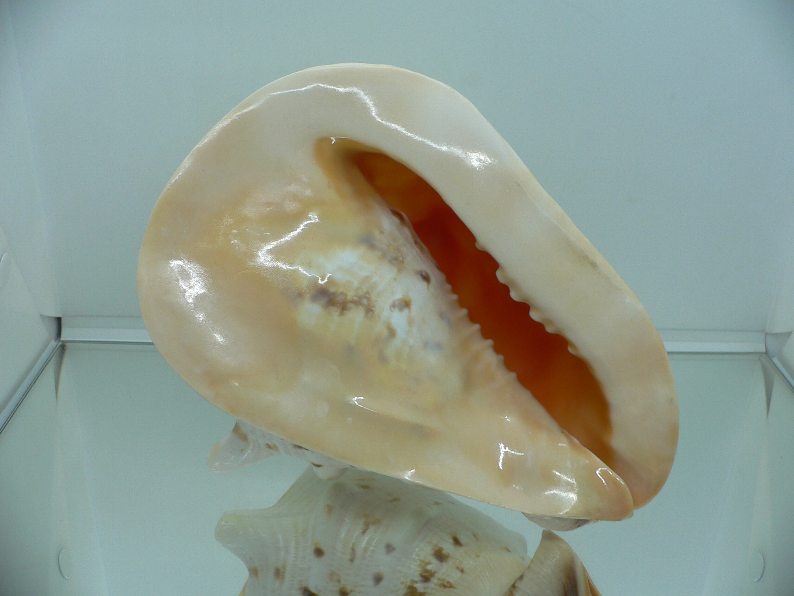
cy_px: 298
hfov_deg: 52.6
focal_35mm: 35
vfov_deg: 40.7
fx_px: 803
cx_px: 397
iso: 80
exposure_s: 1/60
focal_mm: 4.6
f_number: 2.8
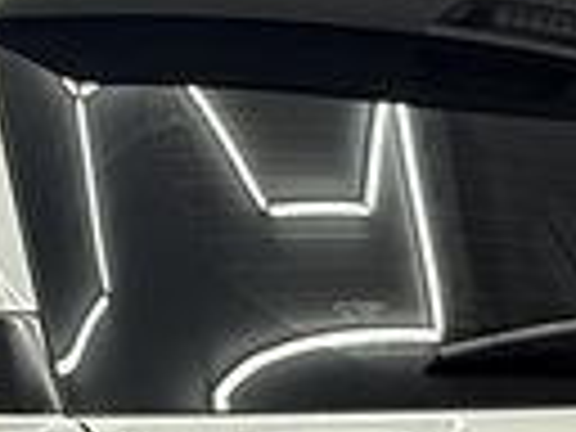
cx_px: 225
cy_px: 576
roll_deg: -0.5
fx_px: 1864
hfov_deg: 17.6
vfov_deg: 12.8
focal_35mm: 112
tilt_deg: -8.4
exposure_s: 1/100
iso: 200
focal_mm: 2.22
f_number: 2.2
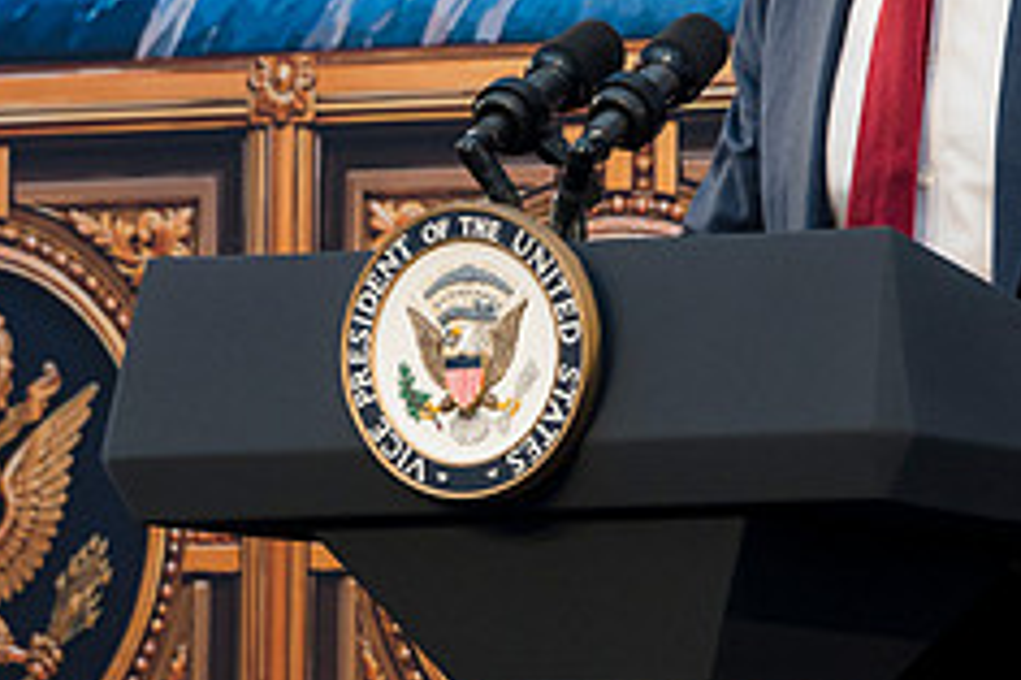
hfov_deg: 3.7
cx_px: 740
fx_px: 15672
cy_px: 95
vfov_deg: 2.5
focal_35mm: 553
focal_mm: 150
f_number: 4
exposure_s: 1/160
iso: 400
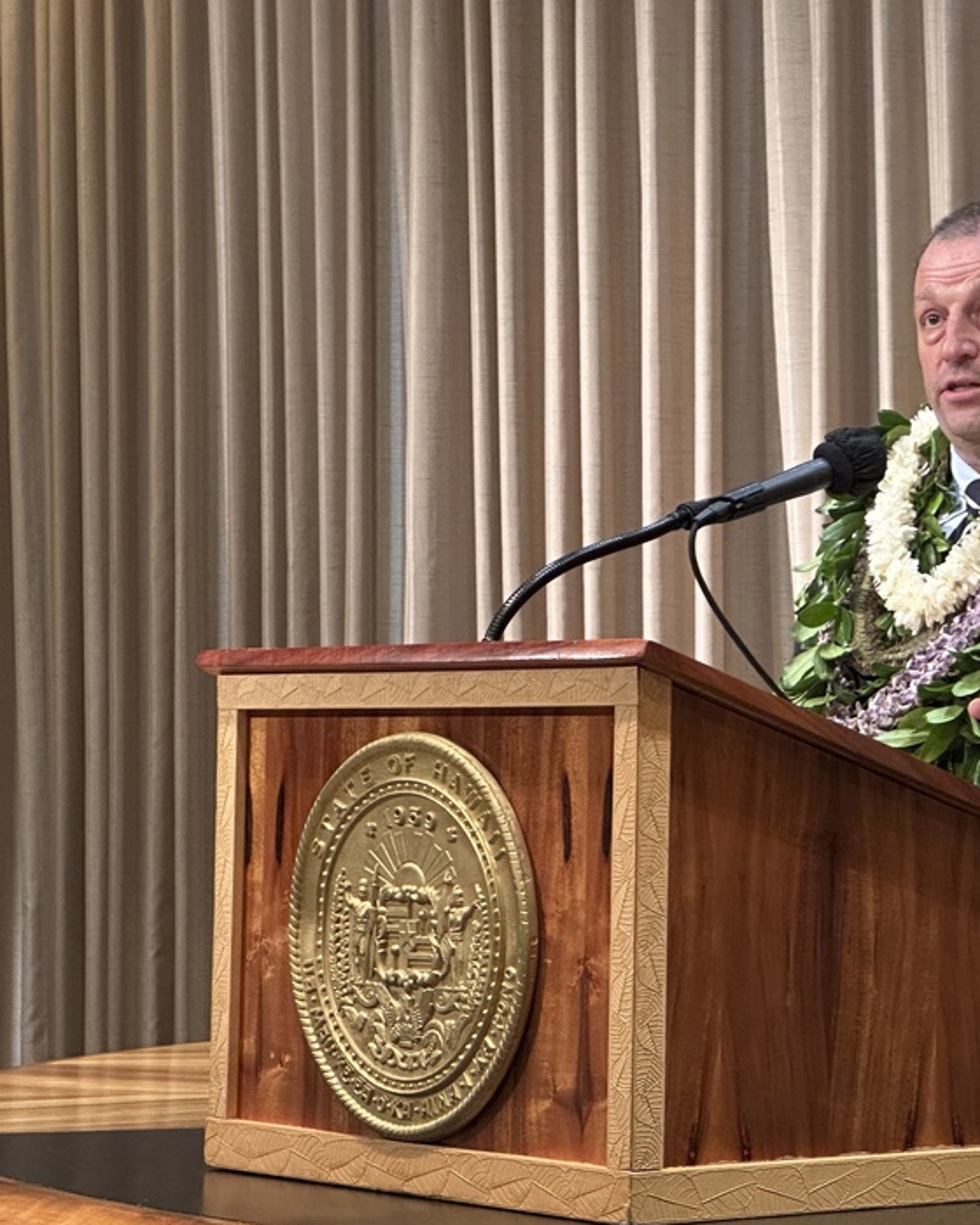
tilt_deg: +1.6
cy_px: 660
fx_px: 3988
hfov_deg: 13.9
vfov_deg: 17.5
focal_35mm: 110
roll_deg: -1.3
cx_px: 817
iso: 500
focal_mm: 9
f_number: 2.8
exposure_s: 1/60
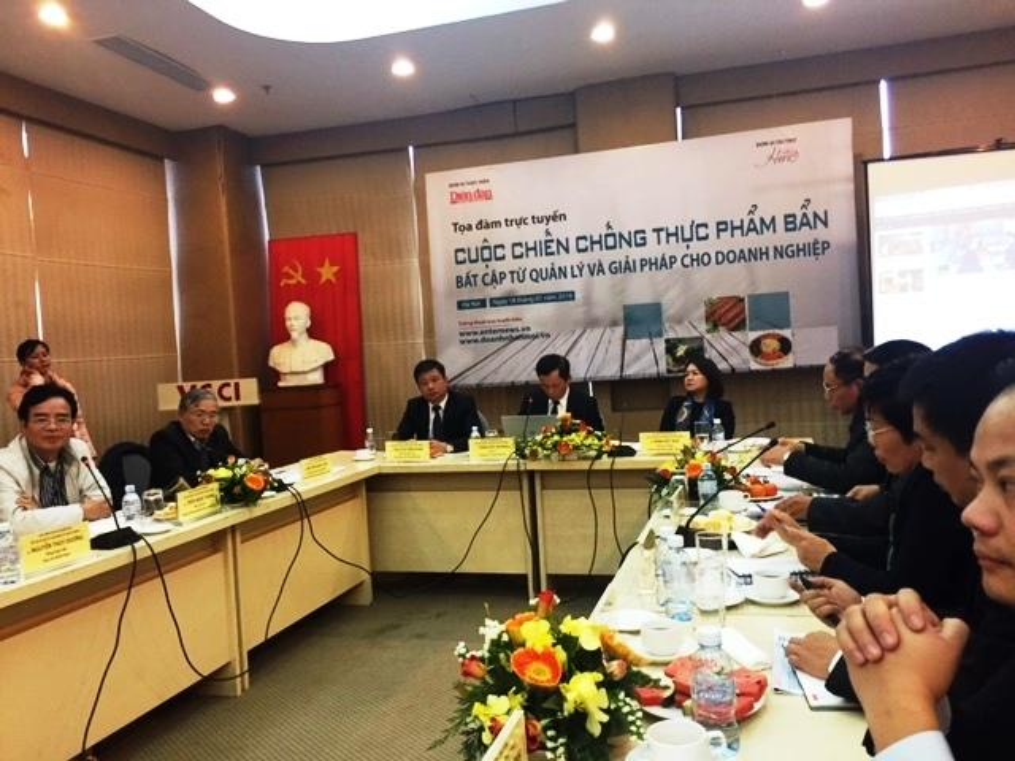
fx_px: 850
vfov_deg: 48.2
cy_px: 380
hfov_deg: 61.7
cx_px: 508
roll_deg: +2.2
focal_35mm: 29
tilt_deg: -2.5
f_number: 2.2
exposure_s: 1/33
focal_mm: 4.15
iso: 160
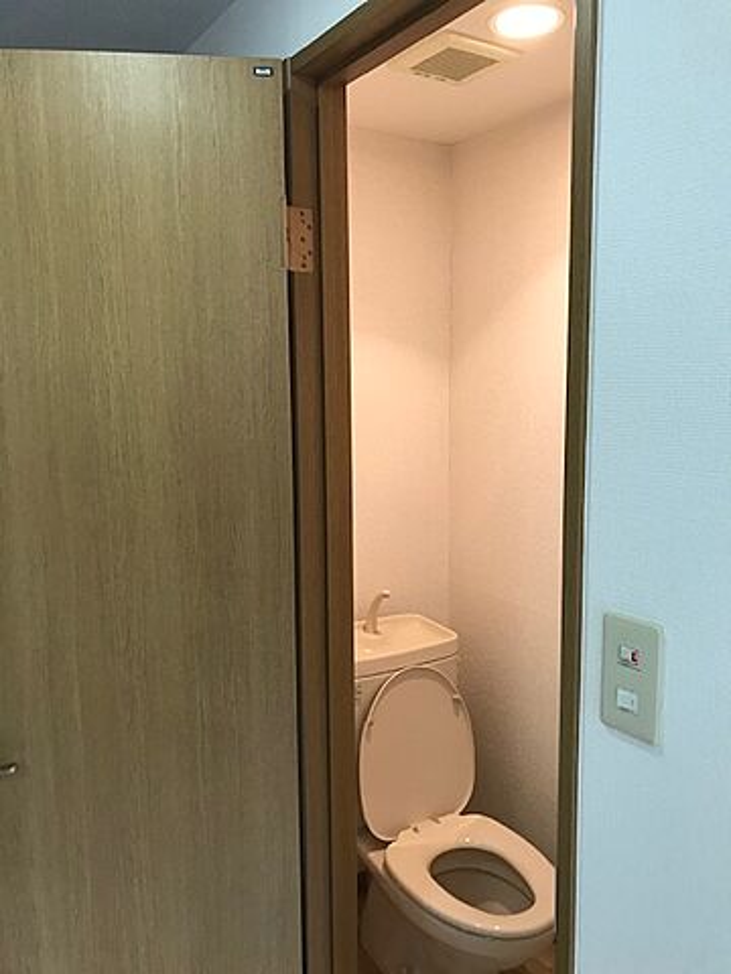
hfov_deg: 49.7
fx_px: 788
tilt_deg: -6.2
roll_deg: +0.2
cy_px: 487
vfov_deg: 63.4
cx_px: 366
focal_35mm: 28
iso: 40
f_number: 1.8
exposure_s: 1/20
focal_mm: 3.99
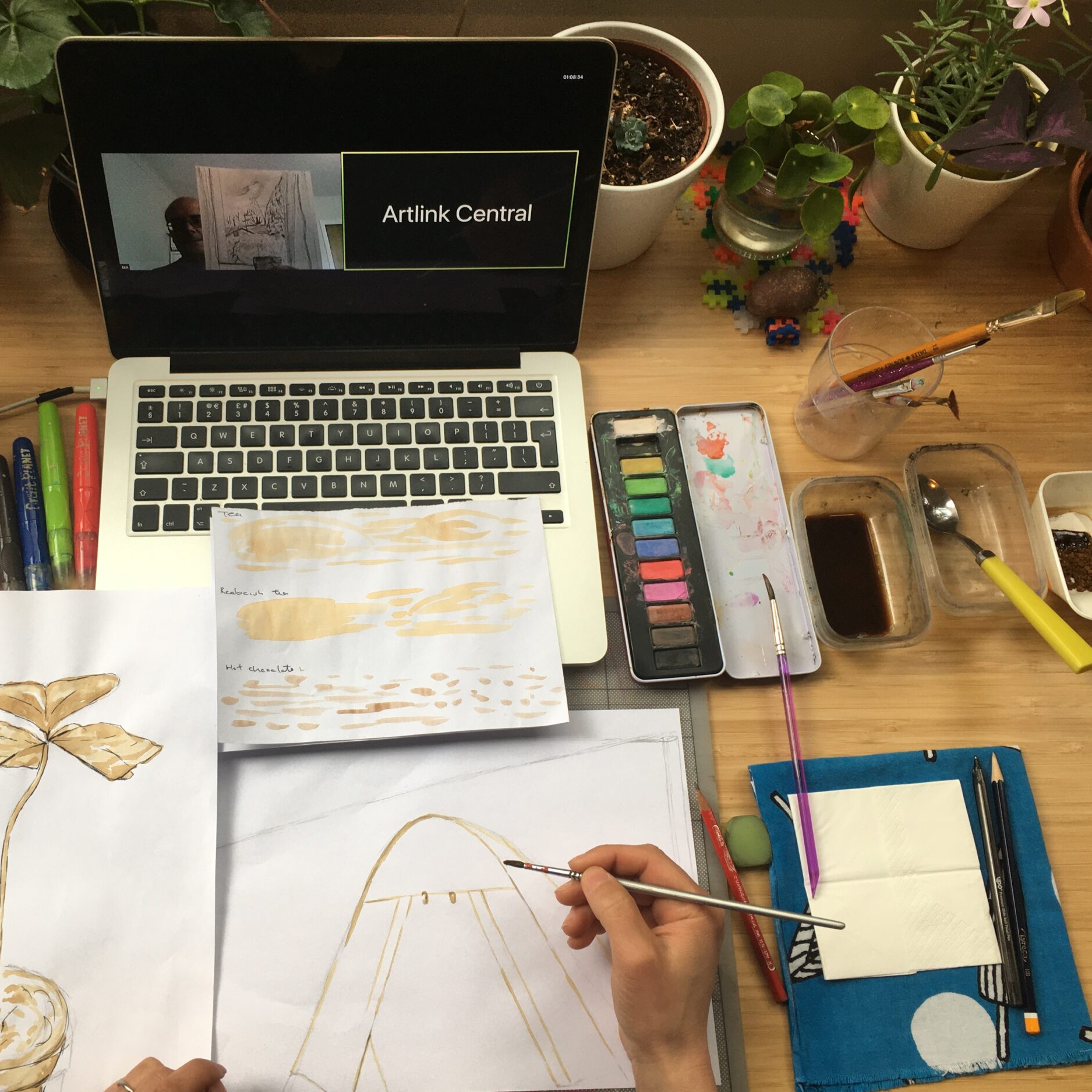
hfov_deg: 46.8
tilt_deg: -69.4
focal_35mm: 35
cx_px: 414
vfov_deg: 47.2
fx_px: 1249
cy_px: 549
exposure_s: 1/50
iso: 32
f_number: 2.2
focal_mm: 4.15
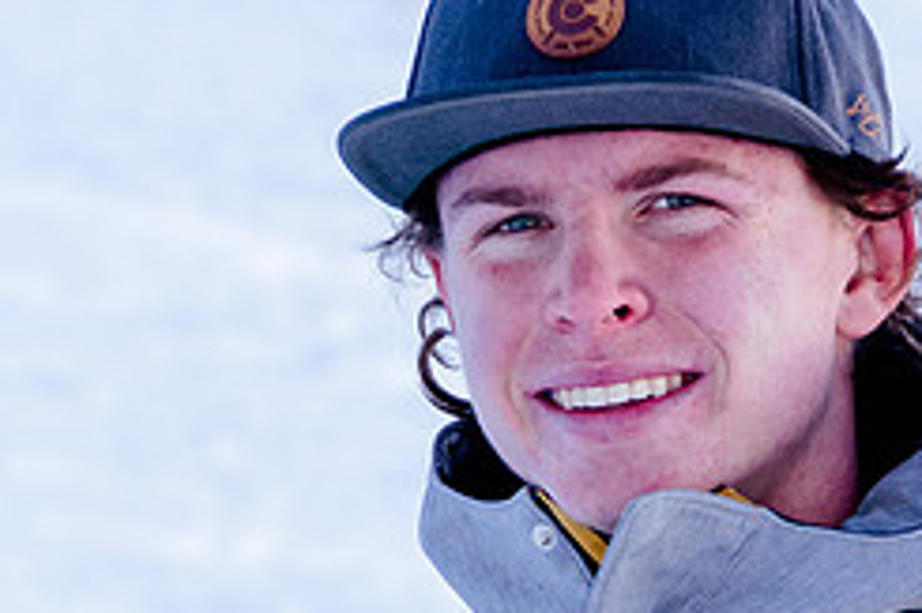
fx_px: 14051
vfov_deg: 2.5
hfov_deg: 3.8
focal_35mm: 549
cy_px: 236
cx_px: 399
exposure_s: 1/400
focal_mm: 120
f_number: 6.3
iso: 400
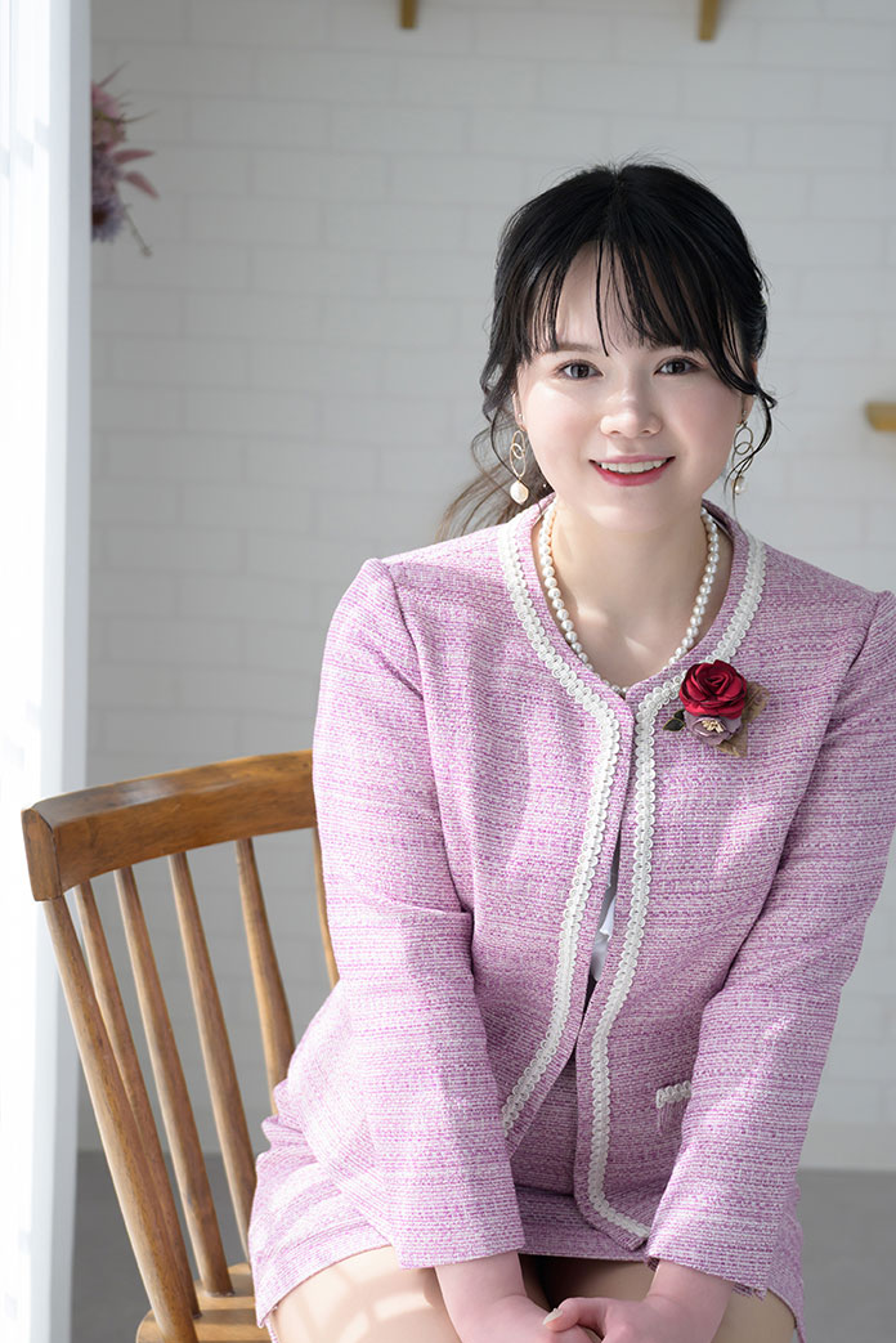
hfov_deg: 14.9
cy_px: 792
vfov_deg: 22.1
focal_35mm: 92
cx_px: 498
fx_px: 3432
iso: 160
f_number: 2.8
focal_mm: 50
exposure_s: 1/200
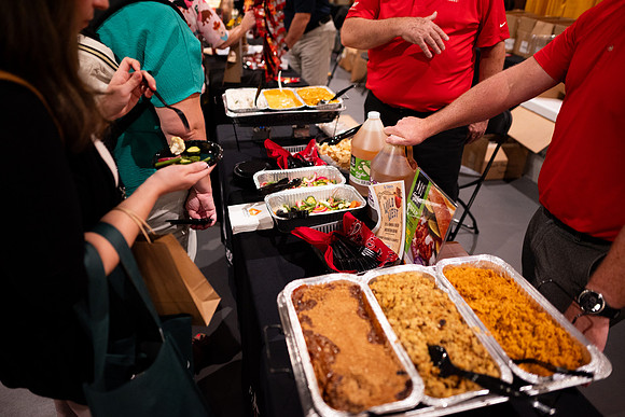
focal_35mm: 24
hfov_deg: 73.7
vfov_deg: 53.2
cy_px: 208
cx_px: 312
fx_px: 417
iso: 1250
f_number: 1.8
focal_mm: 24
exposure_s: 1/200
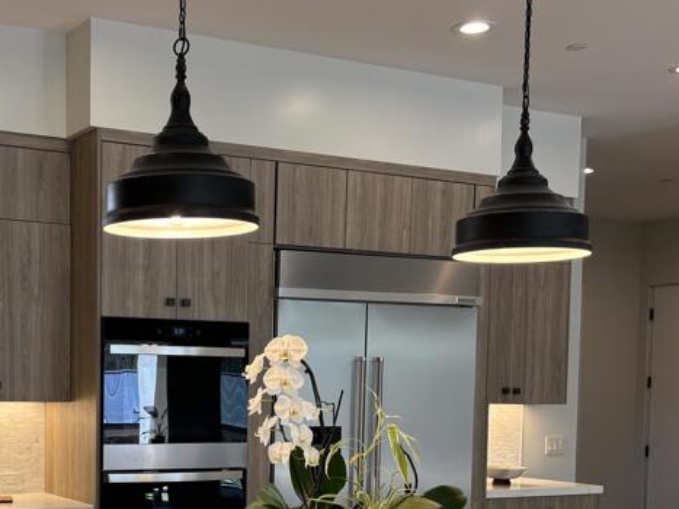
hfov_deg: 33.0
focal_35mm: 57
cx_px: 157
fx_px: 1118
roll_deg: -0.7
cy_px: 446
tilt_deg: -3.0
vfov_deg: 25.0
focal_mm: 5.96
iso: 64
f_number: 1.6
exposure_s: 1/120
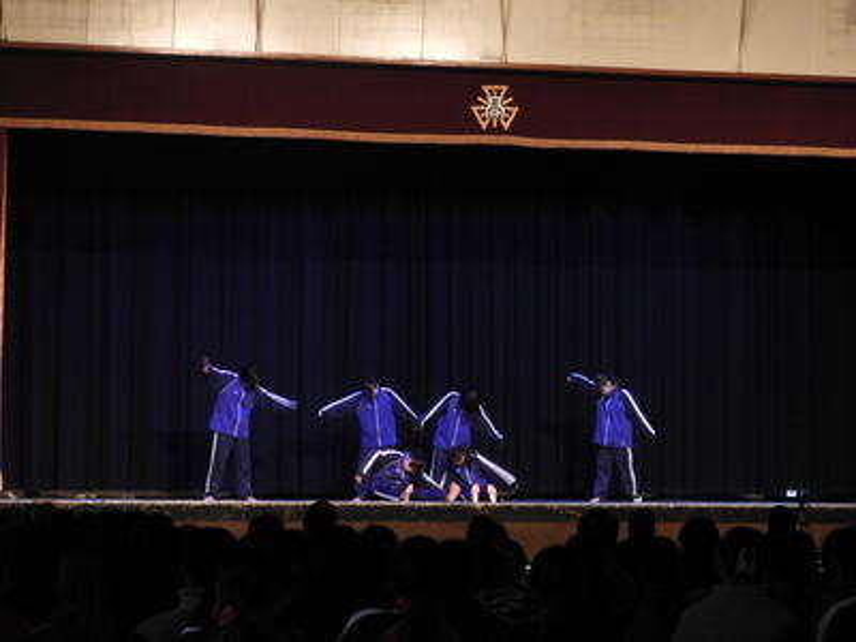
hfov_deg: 17.1
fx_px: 2844
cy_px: 321
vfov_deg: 12.9
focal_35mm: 115
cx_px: 428
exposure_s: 1/2.5
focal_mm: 20.6
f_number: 5
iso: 800
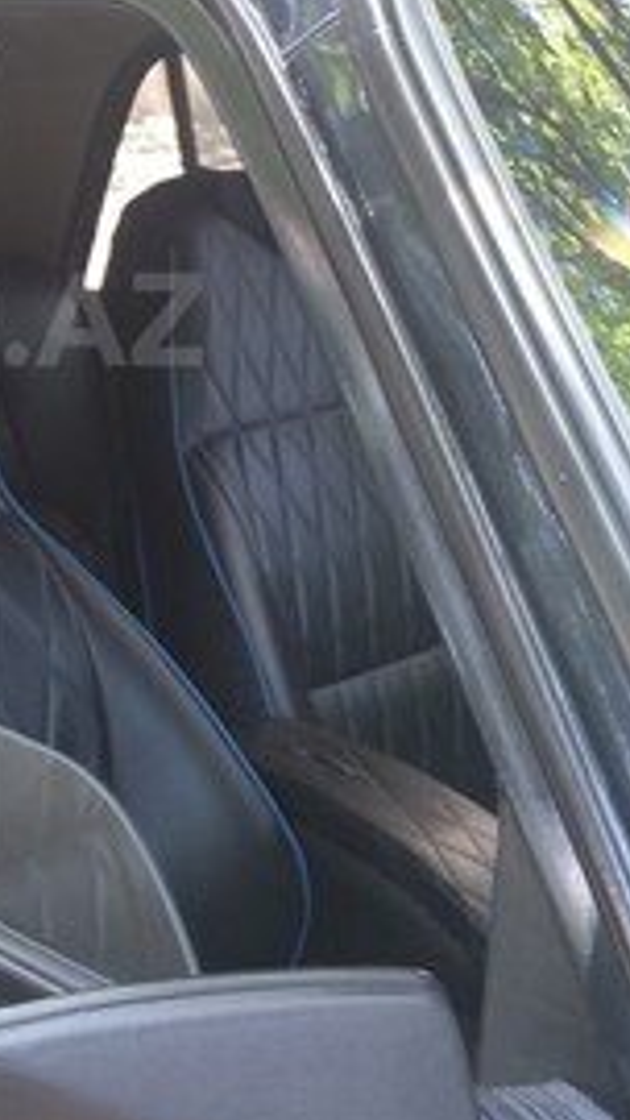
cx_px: -116
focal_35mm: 58
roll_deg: -3.2
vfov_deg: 35.4
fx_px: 1721
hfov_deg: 19.6
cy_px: 319
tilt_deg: -18.2
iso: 100
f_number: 2.2
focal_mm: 4.15
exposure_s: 1/33
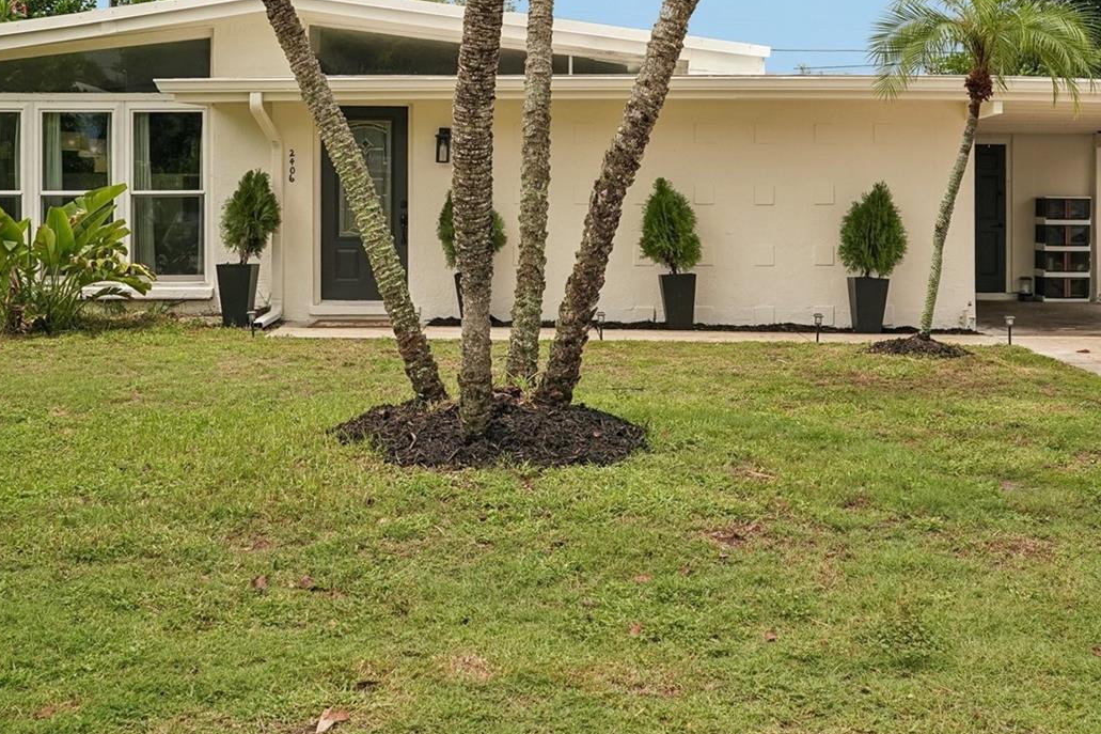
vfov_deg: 29.0
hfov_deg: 42.9
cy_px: 200
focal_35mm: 46
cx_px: 588
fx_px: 1400
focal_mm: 29.5
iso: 400
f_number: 8
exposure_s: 1/400
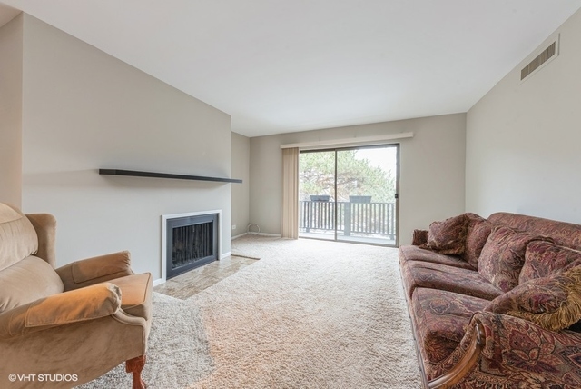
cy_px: 194
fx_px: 210
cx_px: 290
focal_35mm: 13
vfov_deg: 85.5
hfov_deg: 108.3
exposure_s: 1/3
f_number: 9
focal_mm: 13
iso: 200
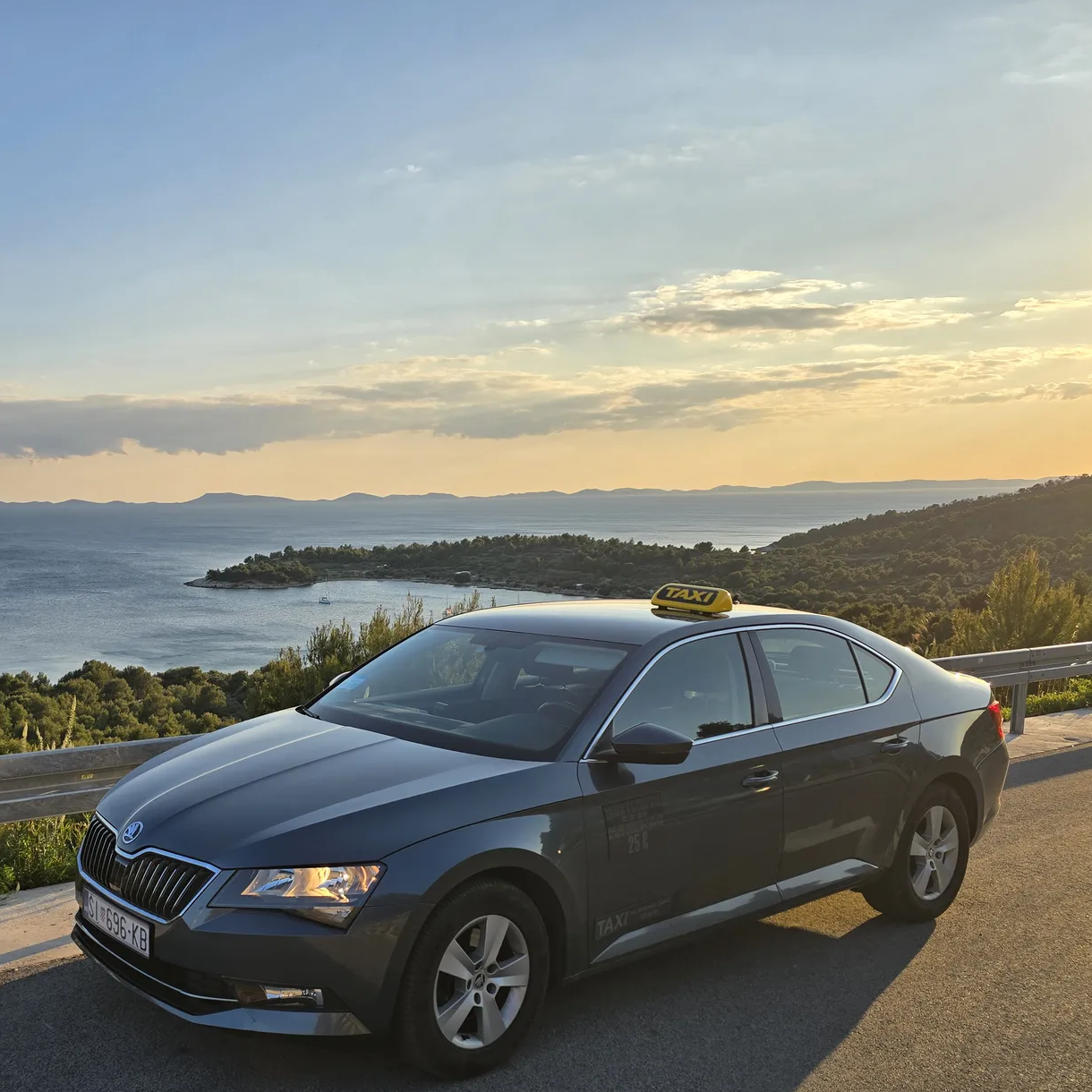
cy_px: 640
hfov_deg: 49.2
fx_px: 1142
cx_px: 284
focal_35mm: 32
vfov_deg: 50.9
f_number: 1.7
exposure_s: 1/784
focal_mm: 6.3
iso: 12
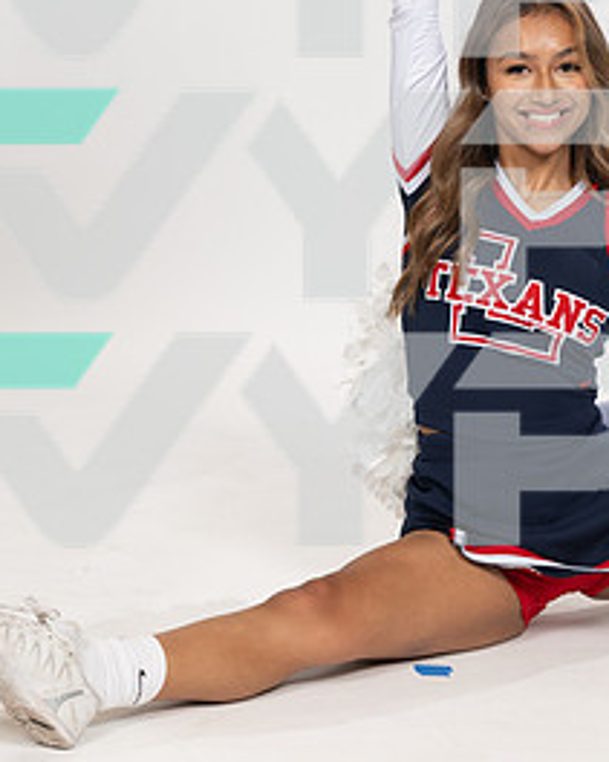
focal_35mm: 125
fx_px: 2818
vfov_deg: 15.3
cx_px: 395
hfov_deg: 12.3
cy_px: 196
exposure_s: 1/250
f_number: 5.6
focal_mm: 52
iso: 200
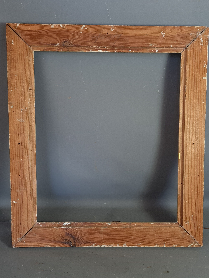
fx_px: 217
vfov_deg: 65.3
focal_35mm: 27
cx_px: 103
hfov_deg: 51.3
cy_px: 143
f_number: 1.8
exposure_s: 1/100
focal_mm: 5.4
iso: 64
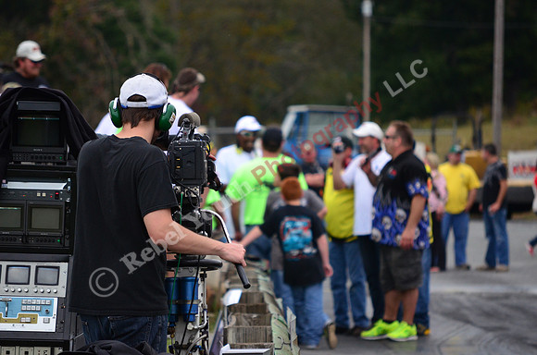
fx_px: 4465
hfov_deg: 6.9
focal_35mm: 300
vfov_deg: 4.6
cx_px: 268
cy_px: 178
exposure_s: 1/1600
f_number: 5.6
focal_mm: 200
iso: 1000
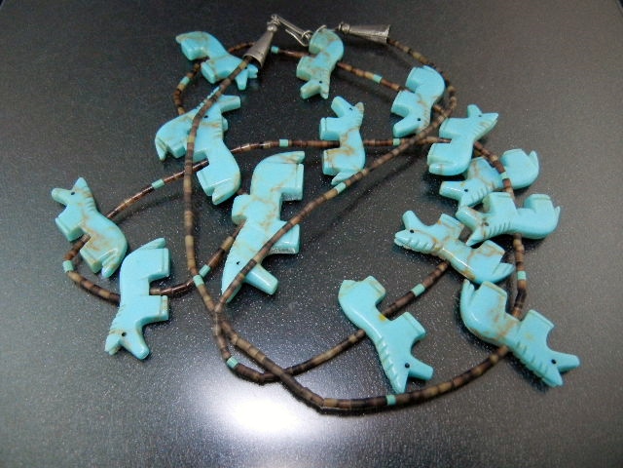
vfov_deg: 46.8
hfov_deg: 60.0
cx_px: 312
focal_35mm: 30
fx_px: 540
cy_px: 234
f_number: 7
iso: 724
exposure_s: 1/30
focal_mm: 5.4
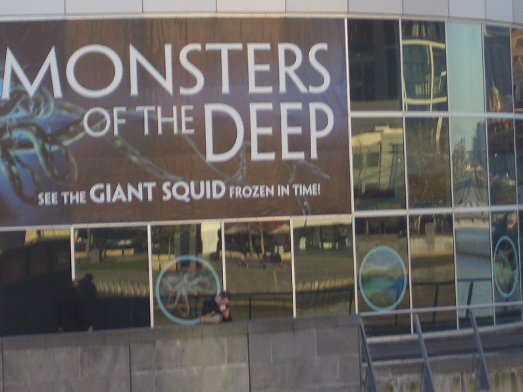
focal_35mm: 169
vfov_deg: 8.8
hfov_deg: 11.7
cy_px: 83
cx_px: 252
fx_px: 2553
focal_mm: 17.4
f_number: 4.8
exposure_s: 1/80
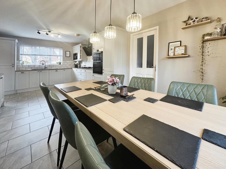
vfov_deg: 85.7
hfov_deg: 102.1
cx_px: 113
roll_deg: +1.3
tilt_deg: -6.1
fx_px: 91
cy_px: 84
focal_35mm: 14
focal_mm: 2.22
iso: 250
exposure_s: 1/100
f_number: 2.2
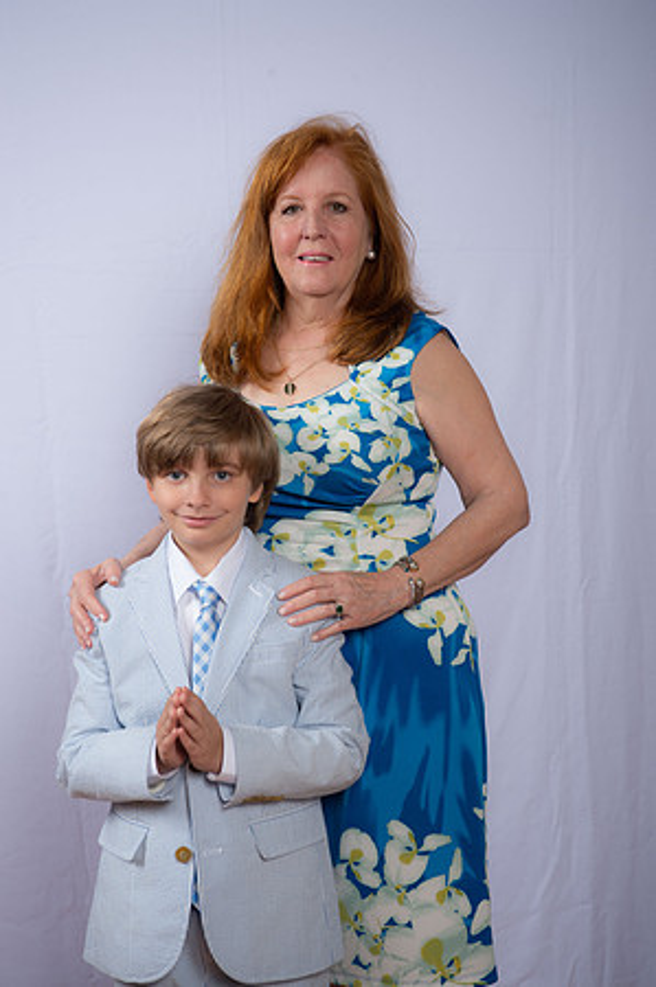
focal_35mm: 65
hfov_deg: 20.9
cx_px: 328
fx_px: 1781
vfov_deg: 31.0
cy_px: 494
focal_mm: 65
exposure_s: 1/160
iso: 250
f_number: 8
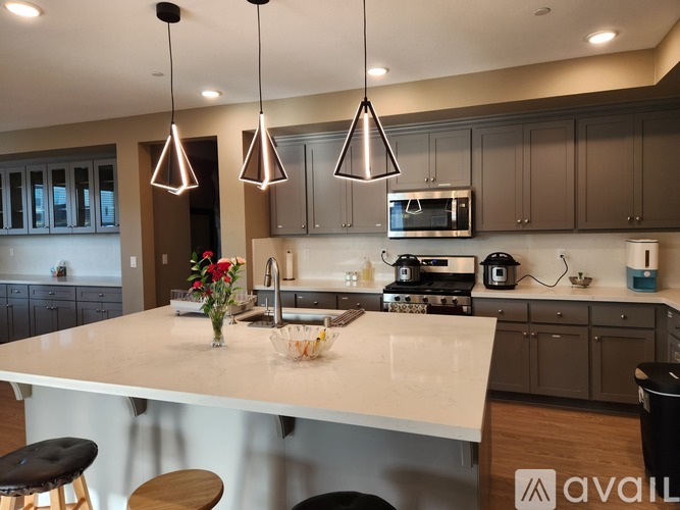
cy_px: 255
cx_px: 340
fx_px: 452
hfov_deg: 73.9
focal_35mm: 23
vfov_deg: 58.9
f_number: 1.8
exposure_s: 1/120
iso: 50
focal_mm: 5.4
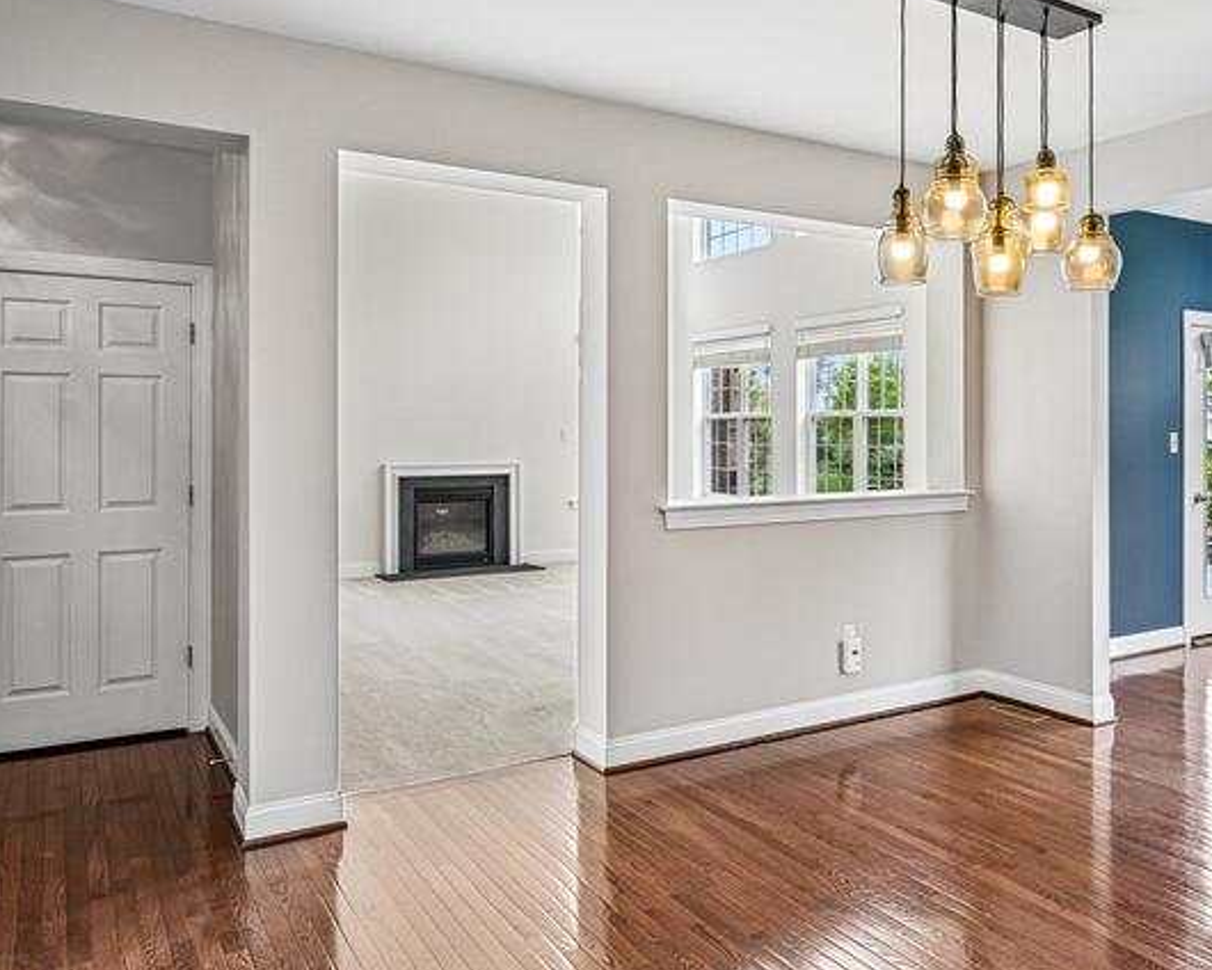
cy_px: 415
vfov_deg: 49.8
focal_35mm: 29
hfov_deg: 59.6
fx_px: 1040
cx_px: 762
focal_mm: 16
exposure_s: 1/100
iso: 800
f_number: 8
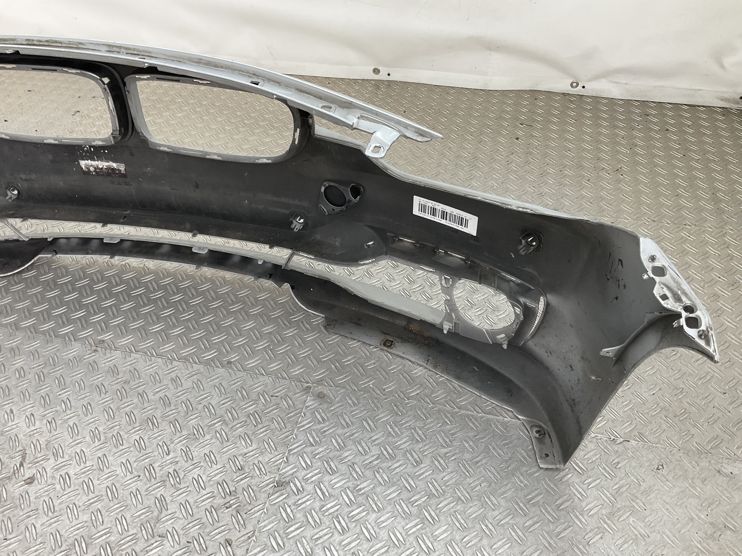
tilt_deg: -42.5
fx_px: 622
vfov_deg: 48.2
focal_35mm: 29
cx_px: 371
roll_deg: +2.7
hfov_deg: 61.7
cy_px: 278
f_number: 1.8
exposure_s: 1/100
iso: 25
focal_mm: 3
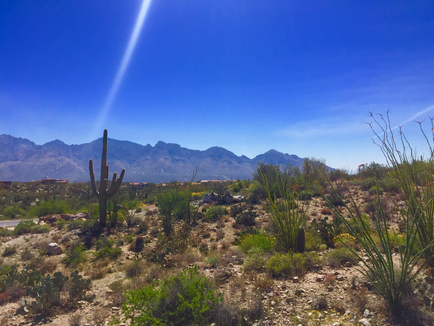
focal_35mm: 29
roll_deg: +0.2
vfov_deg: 48.2
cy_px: 163
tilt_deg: +0.5
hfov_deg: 61.7
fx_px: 364
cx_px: 217
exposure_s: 1/3049
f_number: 2.2
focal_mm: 4.15
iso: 32
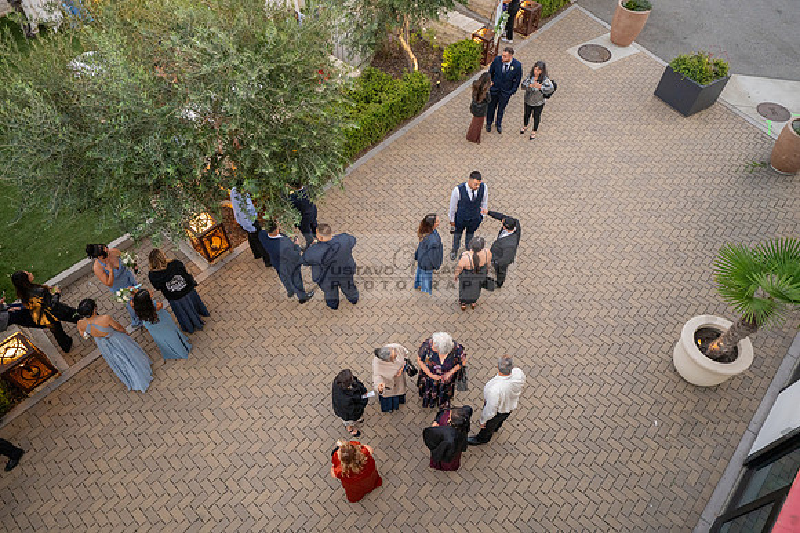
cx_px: 400
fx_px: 533
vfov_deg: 53.2
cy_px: 266
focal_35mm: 24
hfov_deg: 73.7
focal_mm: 24
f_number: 2.8
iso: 1000
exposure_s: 1/200
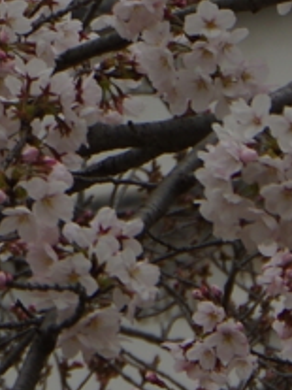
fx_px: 7521
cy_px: -371
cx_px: -446
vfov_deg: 3.0
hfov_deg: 2.2
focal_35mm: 668
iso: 100
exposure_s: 1/640
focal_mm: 60
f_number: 7.1
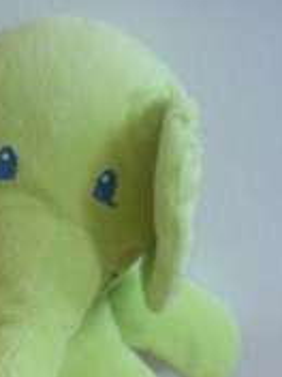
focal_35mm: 84
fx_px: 912
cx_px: 24
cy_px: 366
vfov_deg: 22.5
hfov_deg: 17.3
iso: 200
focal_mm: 6.3
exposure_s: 1/17.3
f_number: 3.1
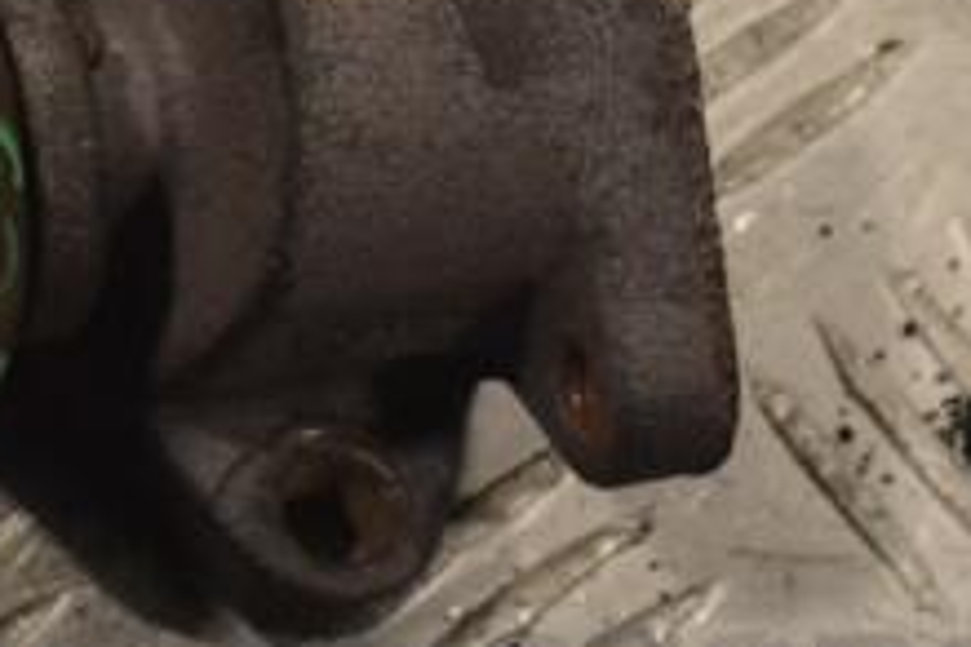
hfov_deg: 9.0
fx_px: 6105
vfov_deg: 6.1
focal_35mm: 226
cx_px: -213
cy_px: 111
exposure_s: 1/400
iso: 3200
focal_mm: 55
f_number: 10
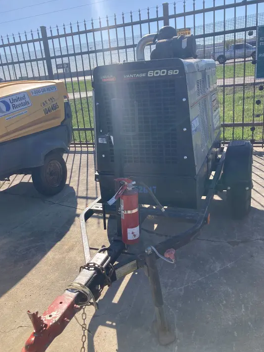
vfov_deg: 61.7
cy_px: 175
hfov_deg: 48.2
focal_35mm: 29
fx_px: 295
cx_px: 128
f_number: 1.8
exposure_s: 1/1675
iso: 20
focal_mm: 3.99
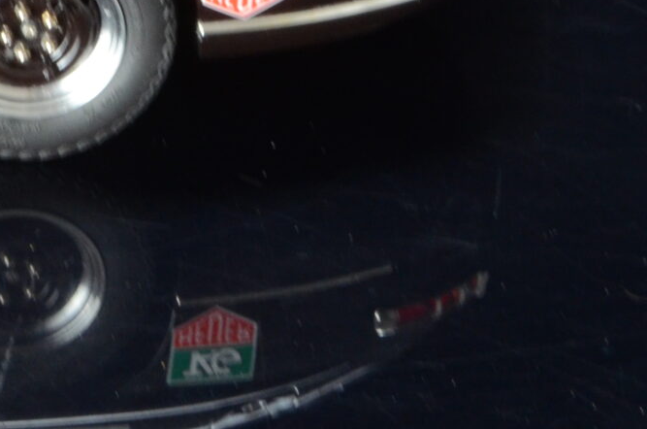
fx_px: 6404
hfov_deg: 5.7
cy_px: -239
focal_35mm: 357
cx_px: -501
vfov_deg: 3.8
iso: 1000
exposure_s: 1/2
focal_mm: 62
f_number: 18
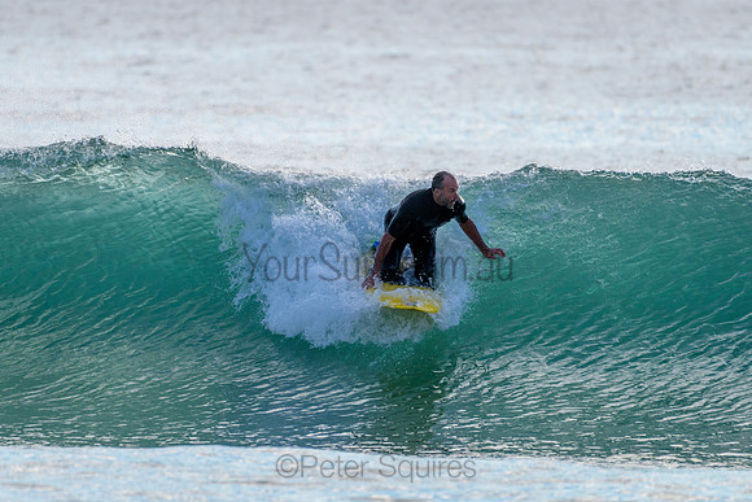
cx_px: 376
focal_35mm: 613
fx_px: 12804
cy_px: 251
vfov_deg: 2.2
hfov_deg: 3.4
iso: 280
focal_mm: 500
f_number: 5.6
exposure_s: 1/2000
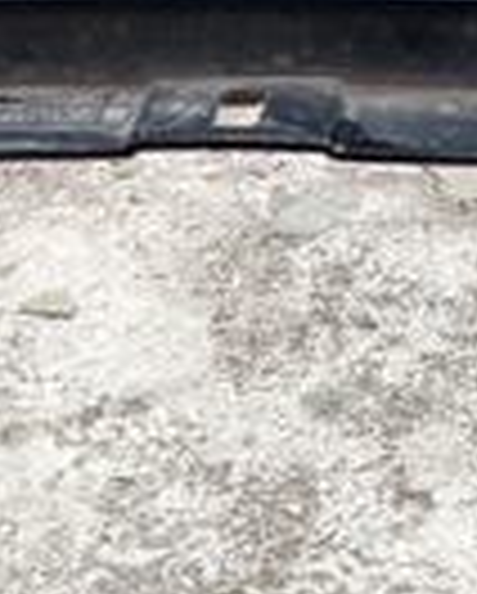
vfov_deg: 14.2
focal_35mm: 123
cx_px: 423
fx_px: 2166
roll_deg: -0.9
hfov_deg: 12.5
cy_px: 983
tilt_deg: -40.8
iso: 40
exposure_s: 1/122
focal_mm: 4.25
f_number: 1.8
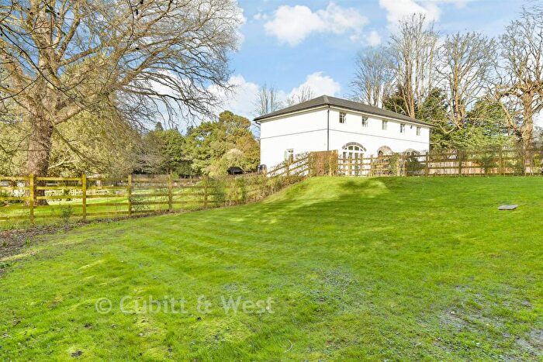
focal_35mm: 24
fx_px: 362
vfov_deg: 53.2
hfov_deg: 73.7
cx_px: 272
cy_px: 181
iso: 160
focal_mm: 16
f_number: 8
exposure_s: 1/60
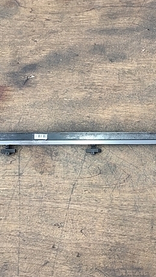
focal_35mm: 44
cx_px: 130
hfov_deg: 26.5
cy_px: 133
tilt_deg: -78.8
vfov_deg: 46.4
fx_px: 323
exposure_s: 1/30
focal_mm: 4.15
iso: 64
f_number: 2.2
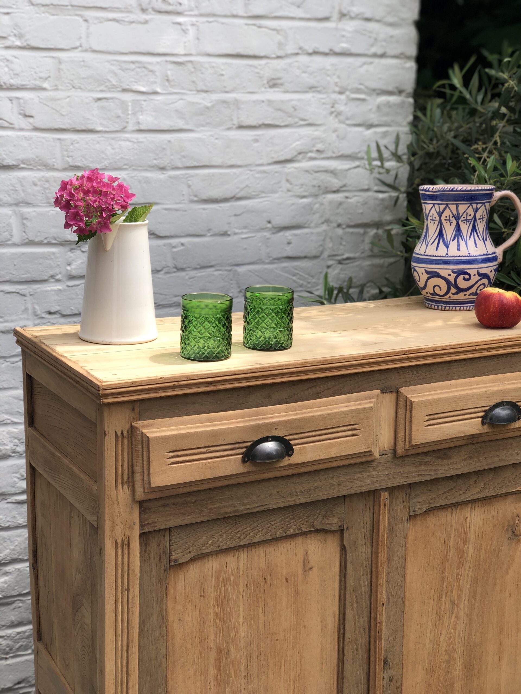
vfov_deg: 36.8
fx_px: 1044
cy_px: 347
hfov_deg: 28.0
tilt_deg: -13.1
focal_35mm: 52
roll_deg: -0.8
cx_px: 260
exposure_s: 1/255
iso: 16
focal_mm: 6
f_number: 2.4
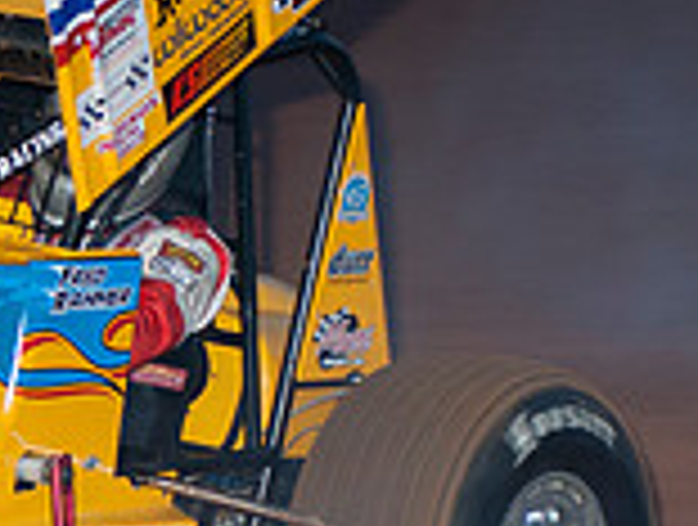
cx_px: -243
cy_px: 256
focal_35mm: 431
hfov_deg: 4.6
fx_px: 8711
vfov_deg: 3.5
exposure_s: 1/400
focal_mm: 80
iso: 200
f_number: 4
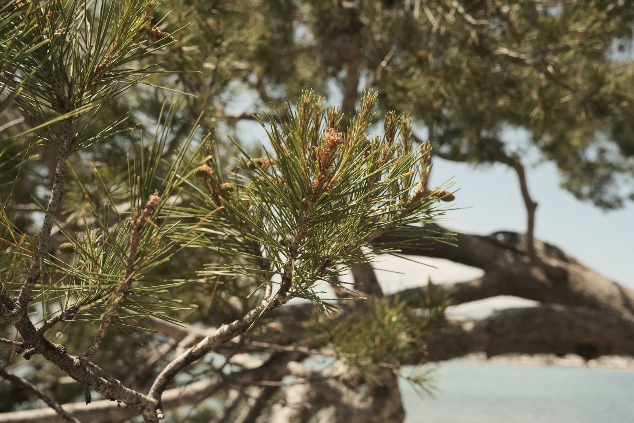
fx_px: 775
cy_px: 212
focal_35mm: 44
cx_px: 317
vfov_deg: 30.5
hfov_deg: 44.5
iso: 640
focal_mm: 29.2
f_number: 5.6
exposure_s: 1/1900
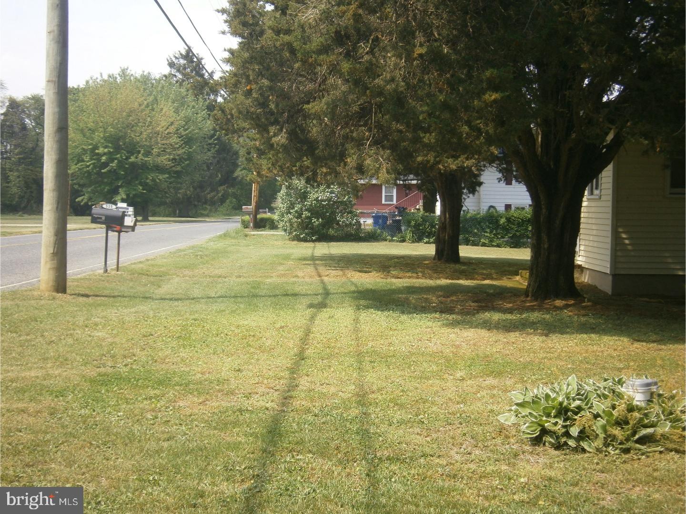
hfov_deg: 40.4
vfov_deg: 30.9
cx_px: 343
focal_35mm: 47
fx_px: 931
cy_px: 257
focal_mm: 8.3
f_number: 9.7
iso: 80
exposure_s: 1/50
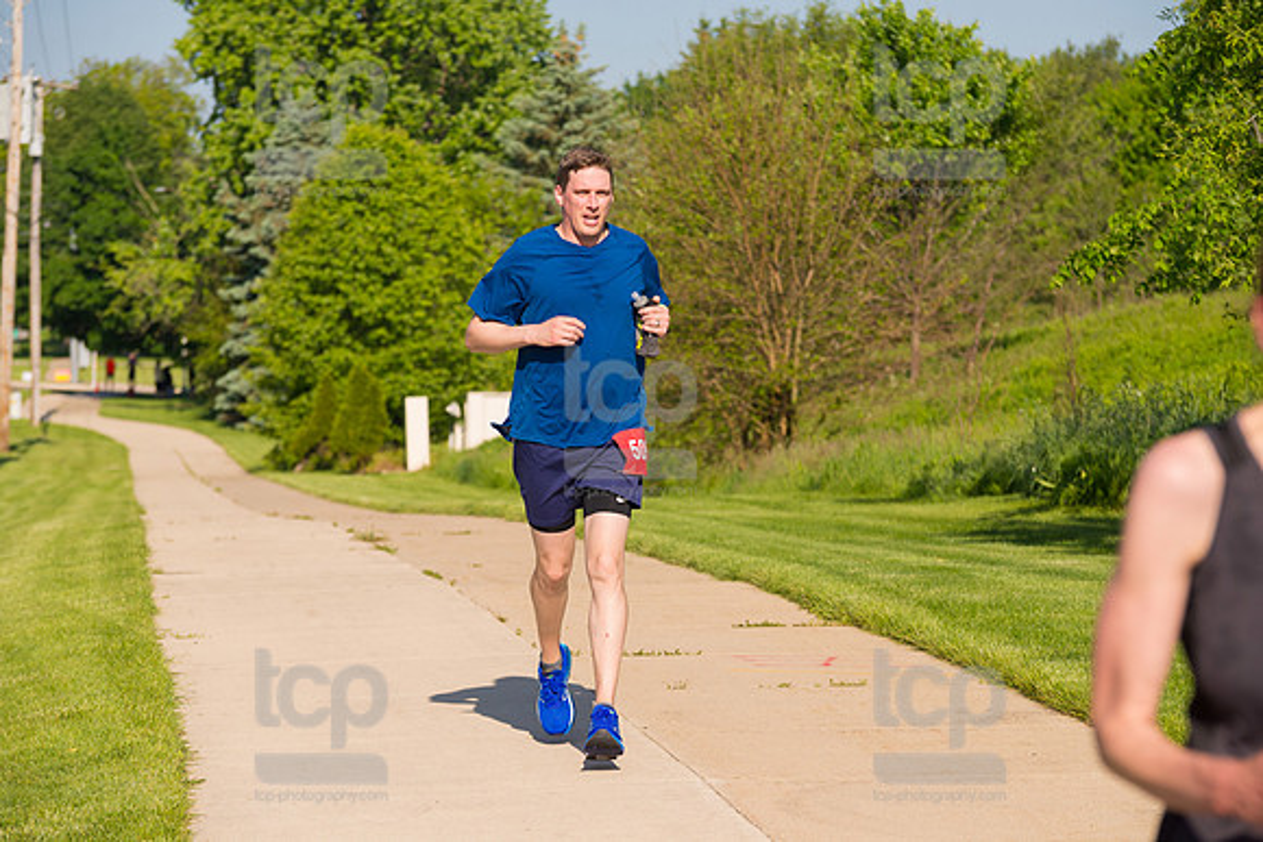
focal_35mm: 130
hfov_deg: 15.8
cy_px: 421
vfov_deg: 10.6
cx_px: 632
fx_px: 4562
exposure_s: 1/2000
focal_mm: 130
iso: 400
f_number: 5.6
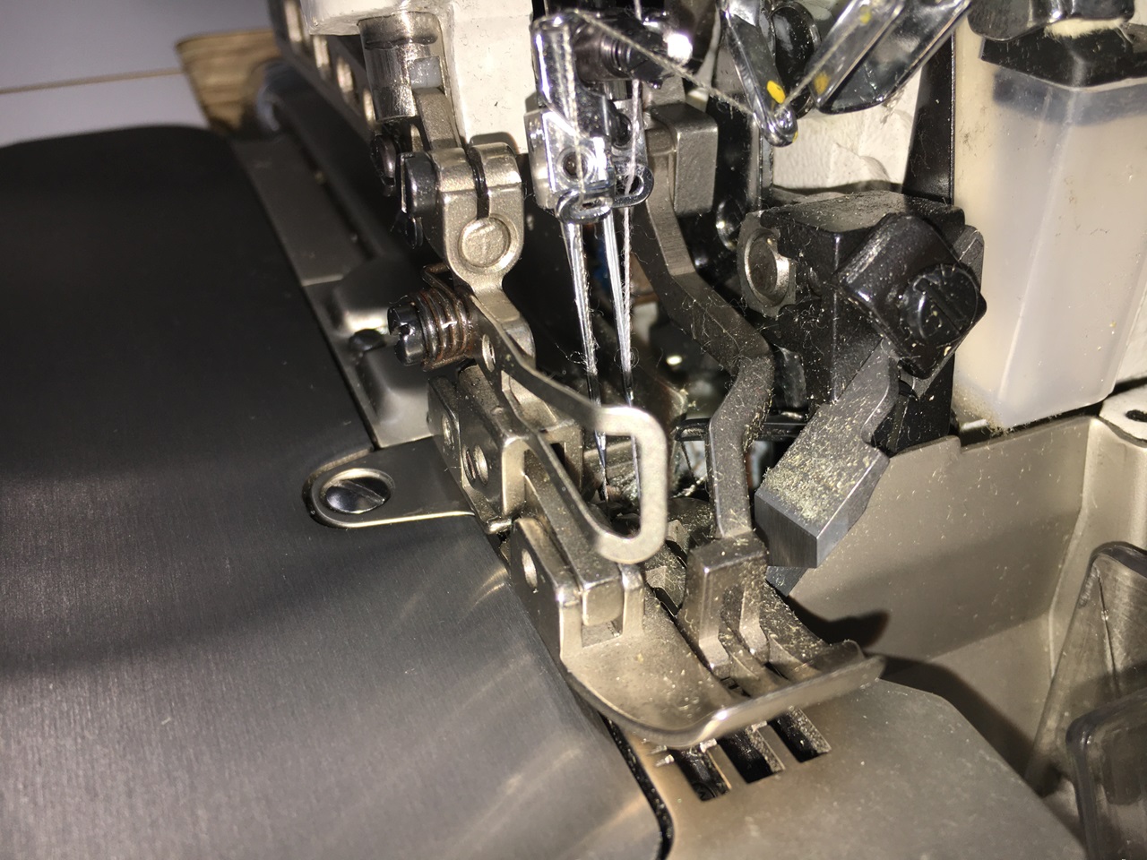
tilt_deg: -35.4
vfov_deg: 48.2
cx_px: 574
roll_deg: -0.1
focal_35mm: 29
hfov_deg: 61.7
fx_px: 961
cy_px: 430
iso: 25
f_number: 2.2
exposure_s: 1/94
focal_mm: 4.15
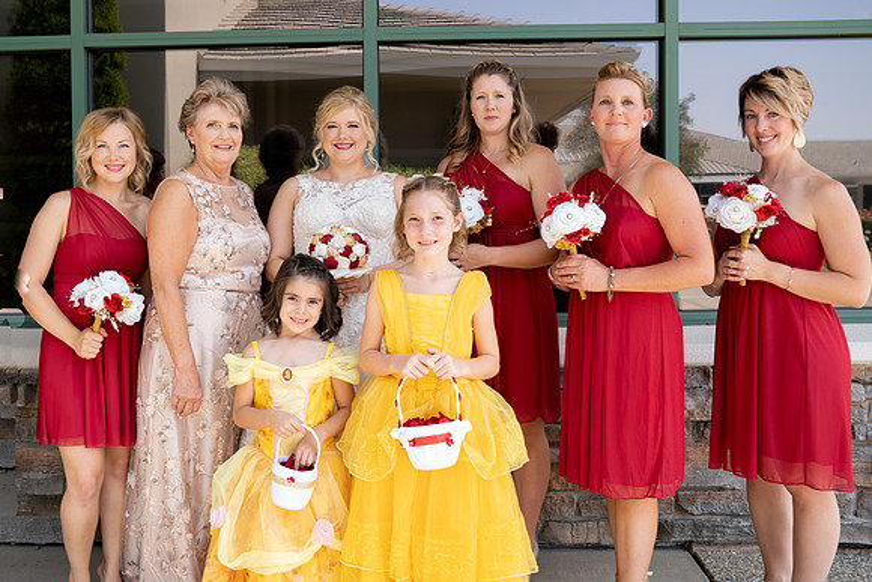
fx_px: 835
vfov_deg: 38.3
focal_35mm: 34
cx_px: 380
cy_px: 246
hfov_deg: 55.0
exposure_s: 1/200
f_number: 6.3
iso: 500
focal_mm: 29
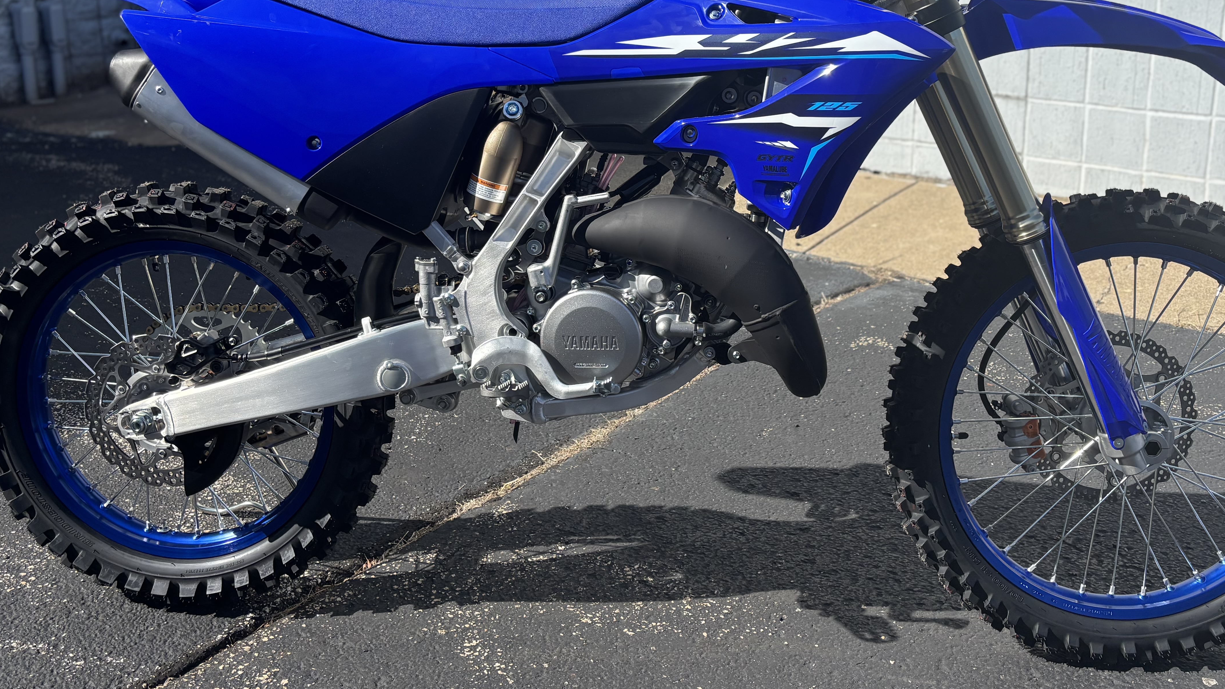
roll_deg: +0.0
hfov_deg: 52.7
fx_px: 1234
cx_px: 668
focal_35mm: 38
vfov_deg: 30.7
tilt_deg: -11.9
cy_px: 182
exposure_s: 1/3534
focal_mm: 5.96
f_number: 1.6
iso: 50
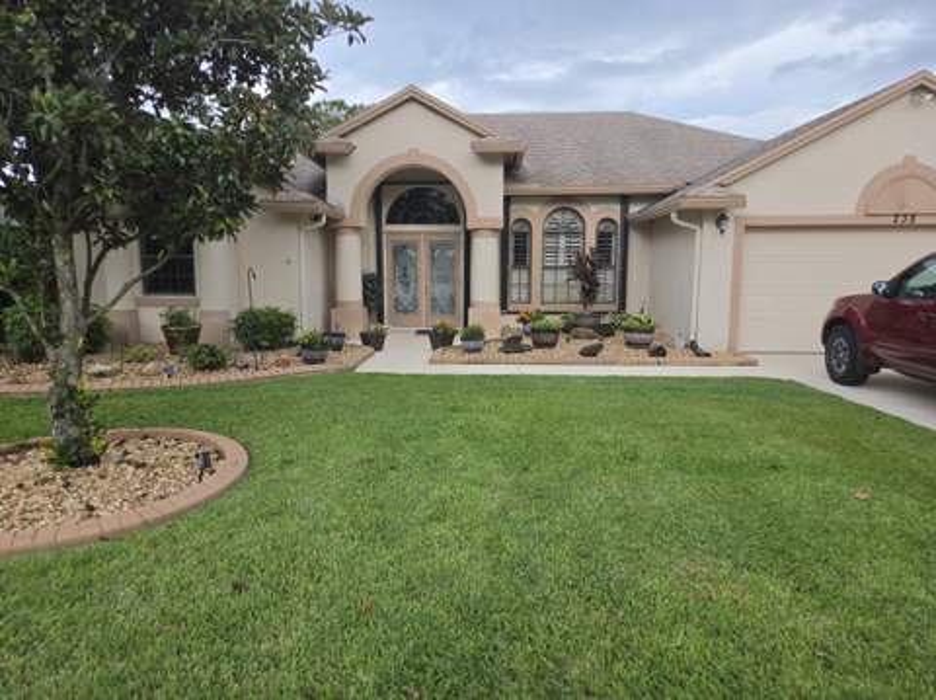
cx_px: 468
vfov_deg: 58.8
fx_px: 621
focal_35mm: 23
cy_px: 350
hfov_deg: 74.0
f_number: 1.8
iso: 80
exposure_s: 1/621
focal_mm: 5.4
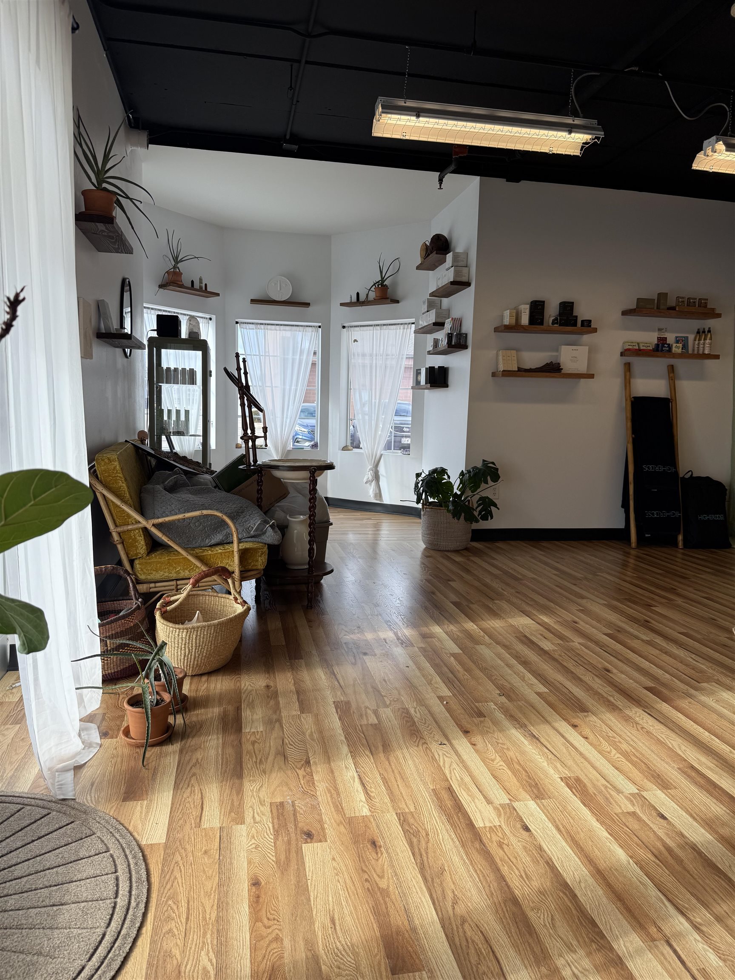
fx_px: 679
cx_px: 368
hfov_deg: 56.8
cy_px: 490
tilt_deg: -5.5
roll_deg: -1.6
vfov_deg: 71.6
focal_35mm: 24
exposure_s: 1/473
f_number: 1.78
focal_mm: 6.76
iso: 80
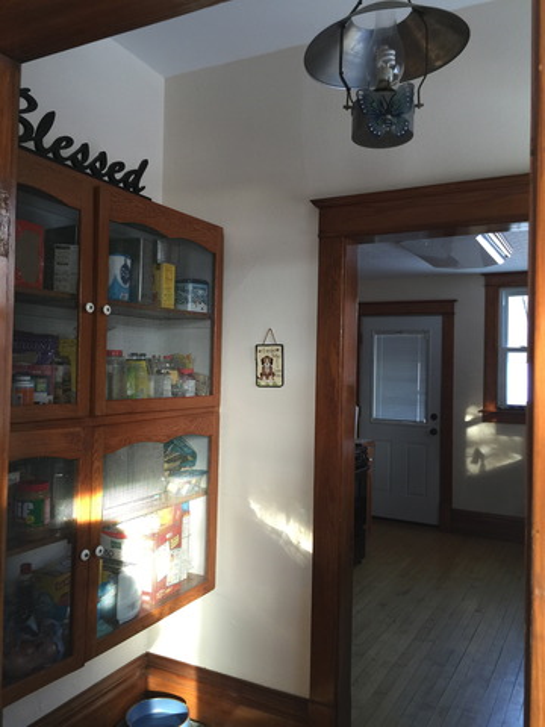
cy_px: 364
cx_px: 272
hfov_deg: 48.2
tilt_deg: +1.9
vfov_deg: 61.7
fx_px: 609
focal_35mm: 29
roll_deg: -2.0
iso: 40
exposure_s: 1/15
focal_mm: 4.15
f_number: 2.2
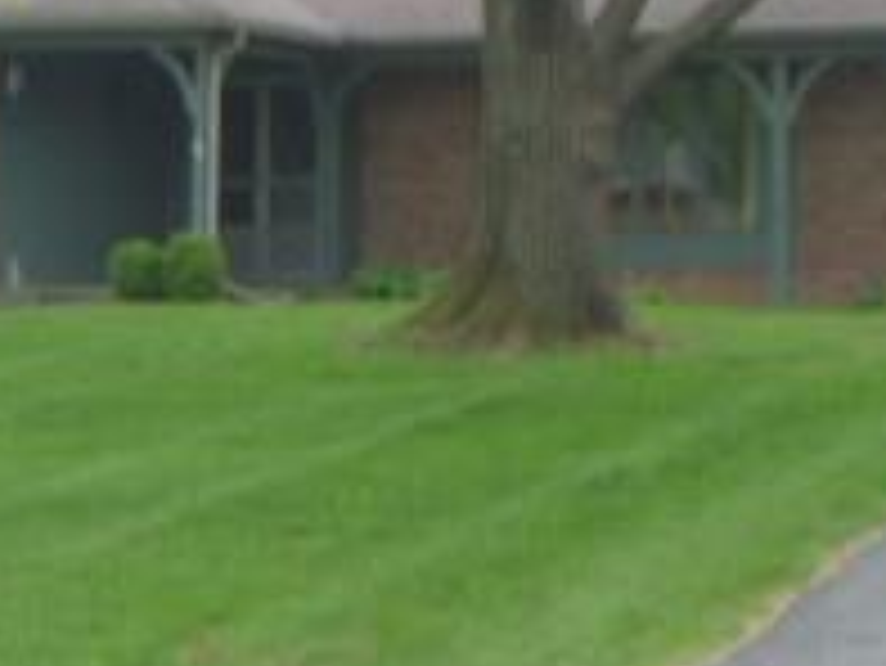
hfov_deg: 14.7
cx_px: 738
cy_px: 162
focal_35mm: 133
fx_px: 3406
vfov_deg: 11.1
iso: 100
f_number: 3.6
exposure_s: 1/80
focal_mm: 7.2
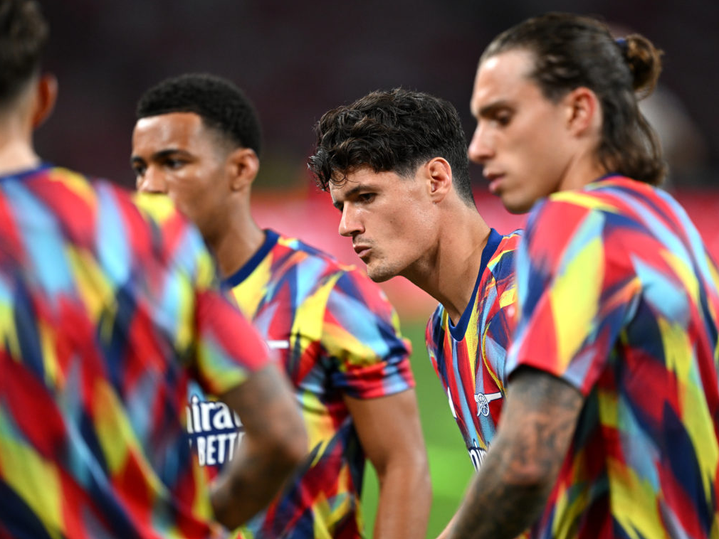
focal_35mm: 434
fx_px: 9017
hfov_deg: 4.6
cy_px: 270
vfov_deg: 3.4
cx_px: 374
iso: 2000
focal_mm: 400
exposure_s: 1/1250
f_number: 2.8
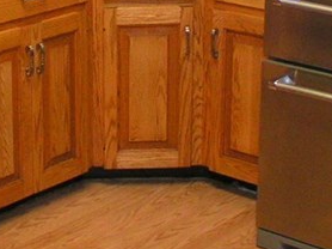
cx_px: 44
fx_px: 1342
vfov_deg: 10.4
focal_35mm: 140
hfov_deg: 14.0
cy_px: -69
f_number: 2.8
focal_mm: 5.8
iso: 125
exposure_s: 1/40
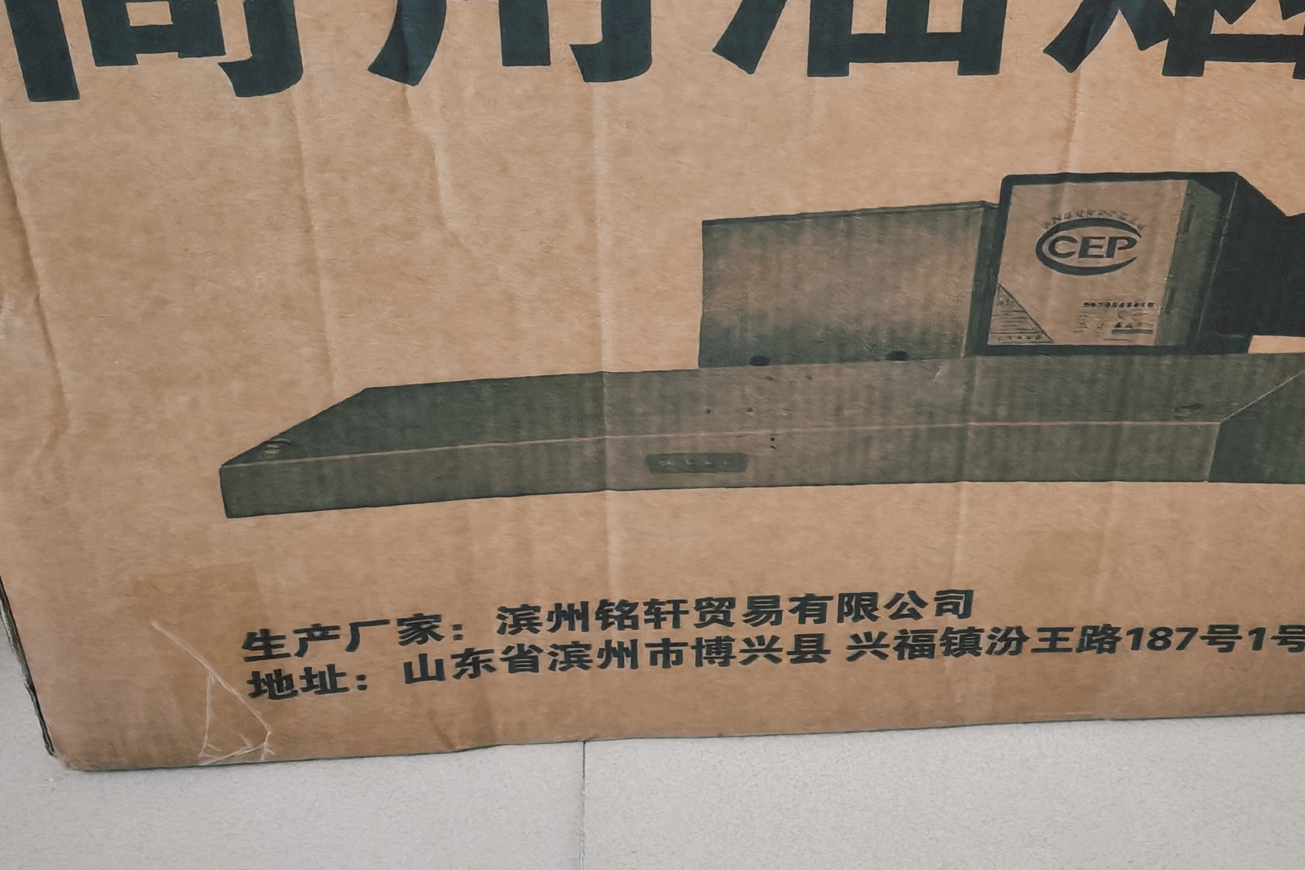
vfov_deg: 24.4
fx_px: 1921
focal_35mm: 53
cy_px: 0
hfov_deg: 37.2
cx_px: 850
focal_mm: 5.52
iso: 1250
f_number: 1.95
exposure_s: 1/20
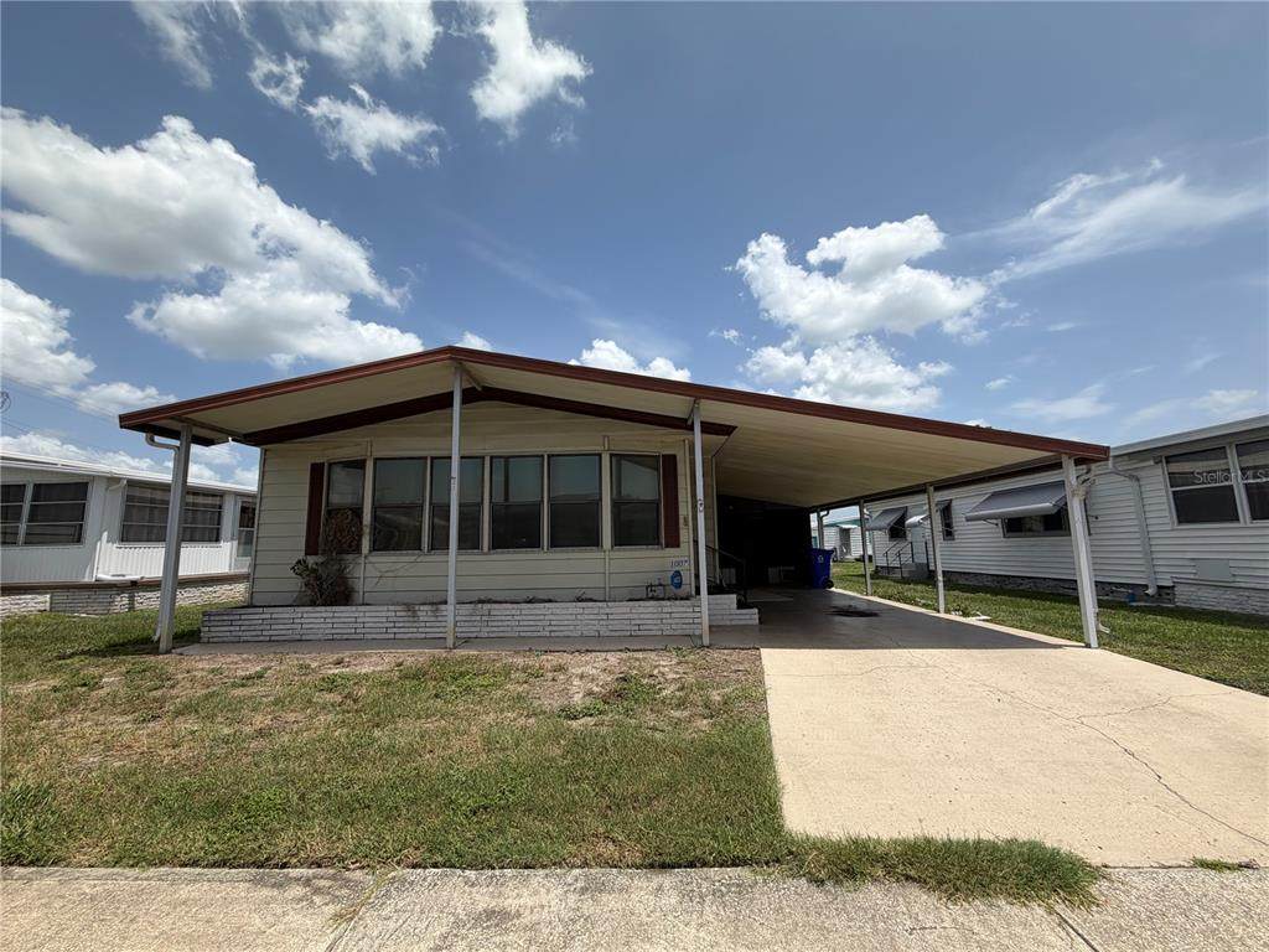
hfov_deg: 102.1
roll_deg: +0.3
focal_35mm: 14
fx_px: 513
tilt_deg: +7.3
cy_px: 476
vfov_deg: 85.7
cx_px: 634
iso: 20
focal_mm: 2.22
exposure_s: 1/1145
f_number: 2.2
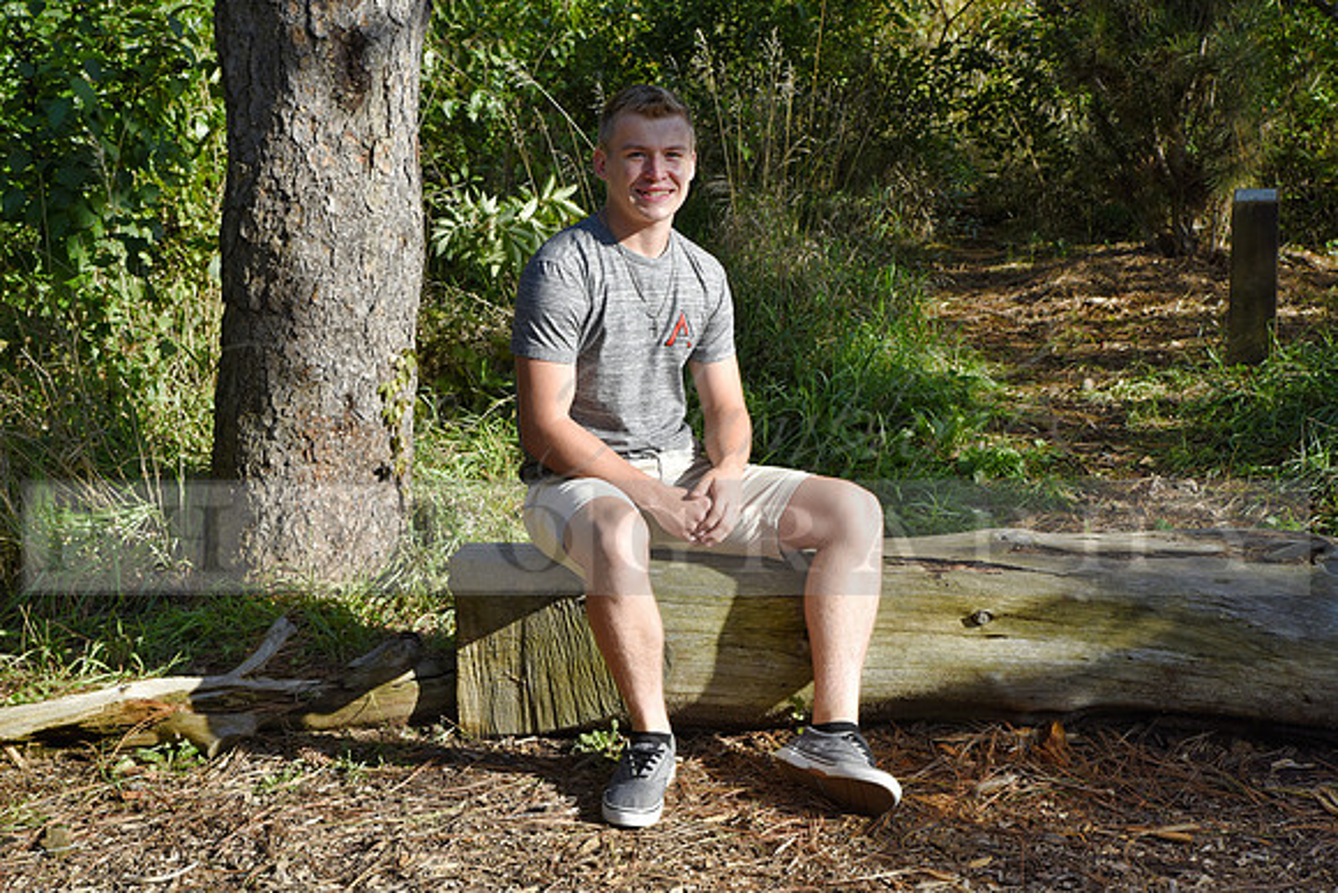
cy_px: 446
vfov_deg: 26.0
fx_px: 1933
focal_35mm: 52
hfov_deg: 38.2
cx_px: 669
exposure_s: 1/320
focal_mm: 52
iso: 200
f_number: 9
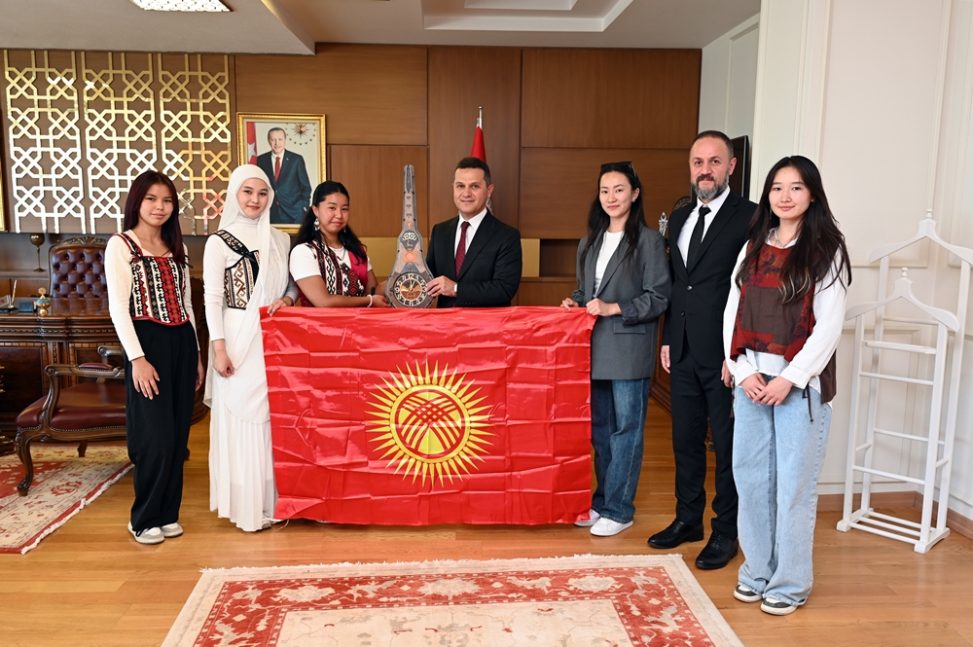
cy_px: 324
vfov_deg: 43.5
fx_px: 810
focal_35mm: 30
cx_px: 486
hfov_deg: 62.0
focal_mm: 30
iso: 720
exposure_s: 1/60
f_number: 4
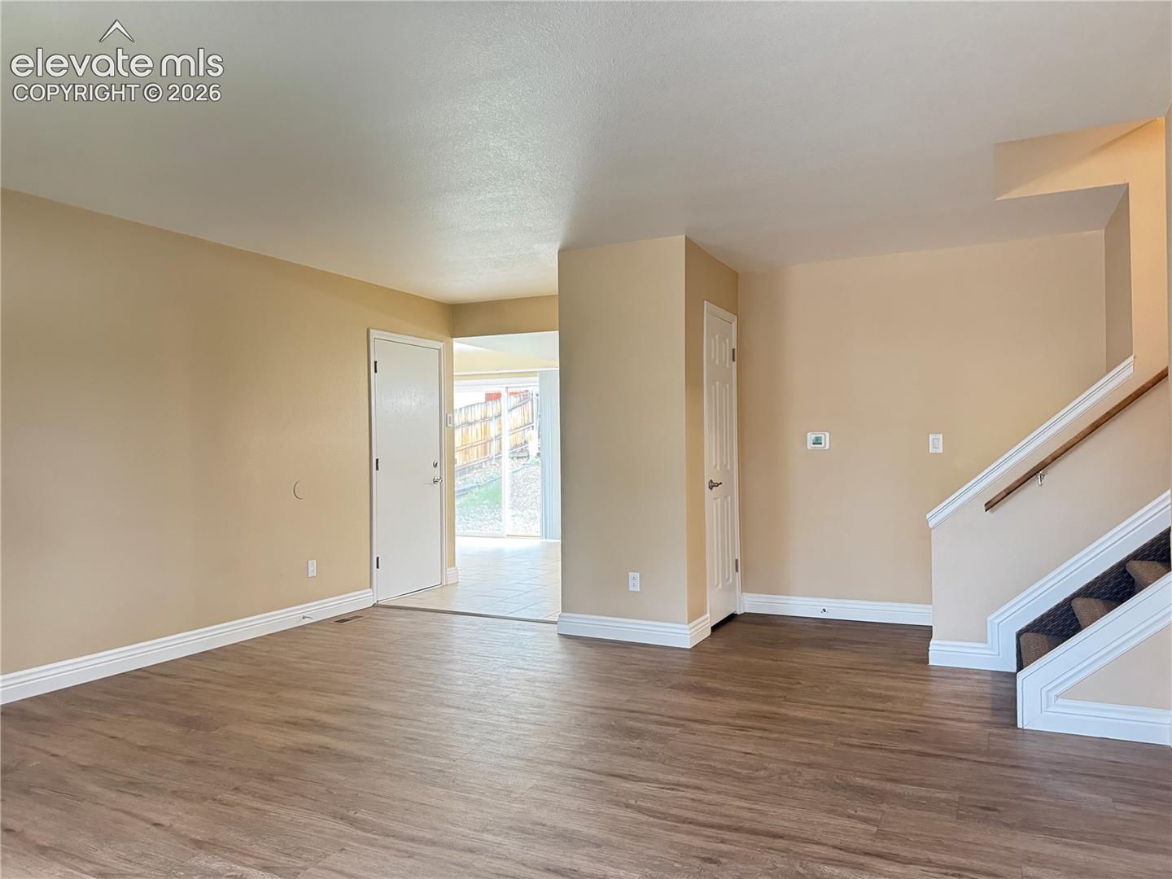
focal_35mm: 24
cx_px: 586
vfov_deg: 56.8
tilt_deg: -0.3
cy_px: 440
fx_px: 813
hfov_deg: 71.6
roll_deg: +0.7
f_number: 1.78
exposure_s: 1/30
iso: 800
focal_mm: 6.76
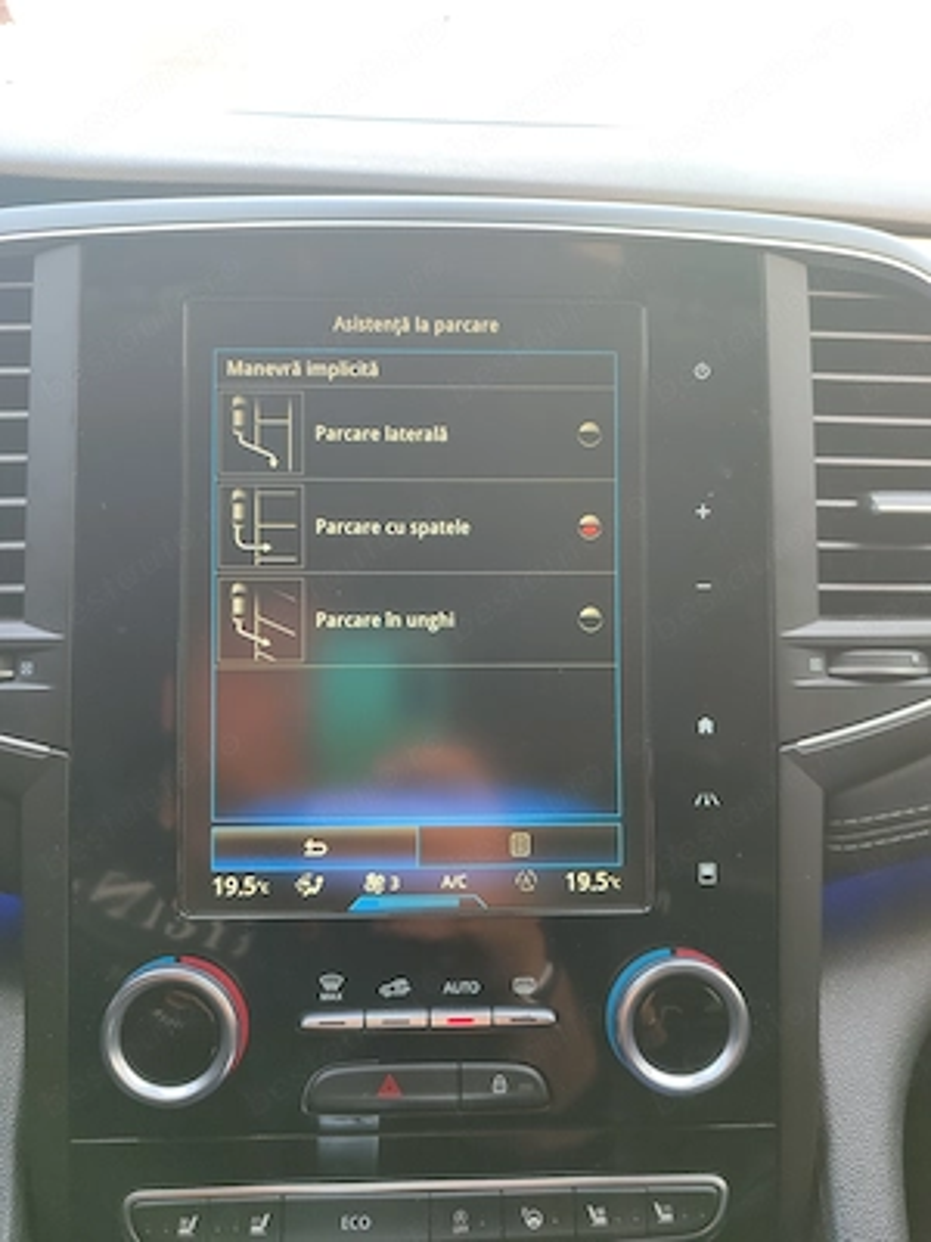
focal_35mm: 25
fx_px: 897
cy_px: 621
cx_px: 466
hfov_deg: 54.9
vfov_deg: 69.4
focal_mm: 5.95
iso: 120
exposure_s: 1/60
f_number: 1.89
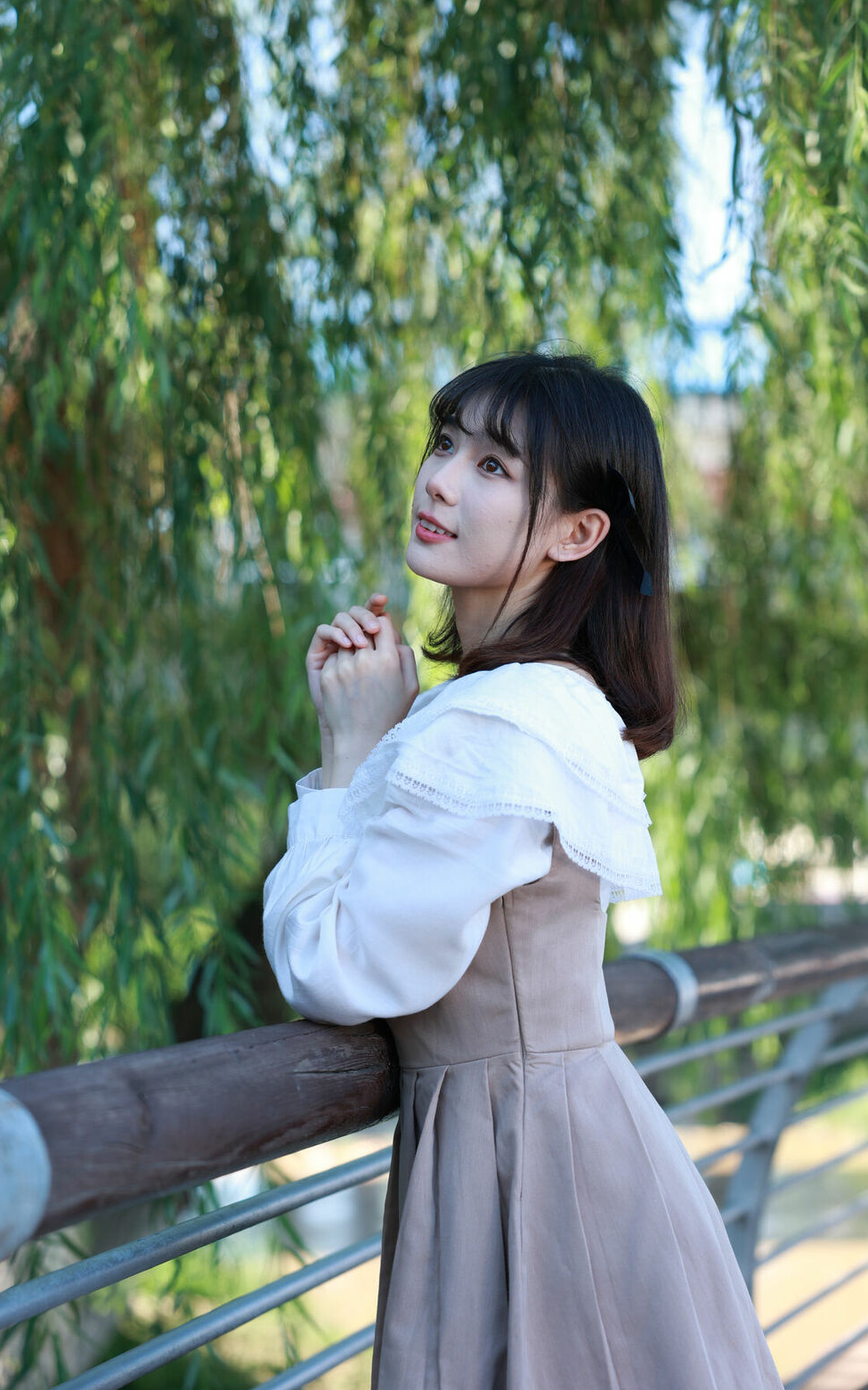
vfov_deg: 28.6
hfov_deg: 18.1
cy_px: 698
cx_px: 448
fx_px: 2726
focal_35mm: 72
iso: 100
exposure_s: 1/200
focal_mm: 70
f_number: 2.8
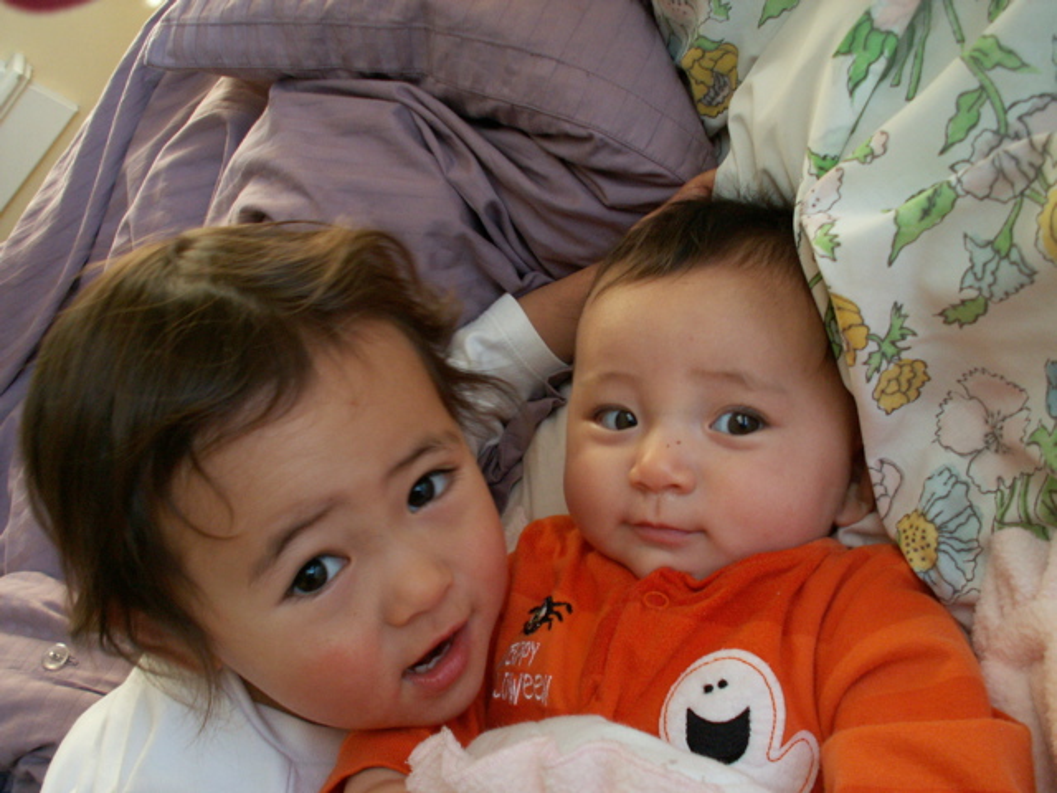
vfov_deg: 40.7
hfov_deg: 52.6
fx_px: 1069
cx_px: 528
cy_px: 396
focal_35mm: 35
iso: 125
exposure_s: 1/40
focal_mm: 5.86
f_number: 2.8
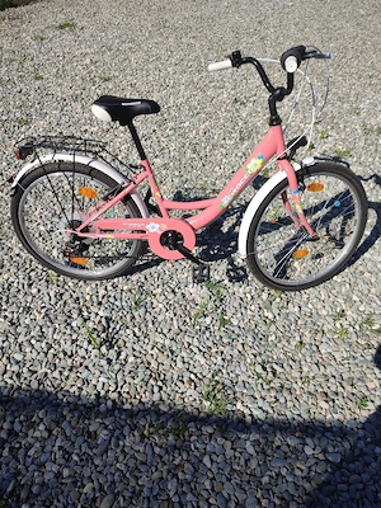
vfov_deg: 71.6
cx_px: 190
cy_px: 254
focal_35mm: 24
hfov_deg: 56.8
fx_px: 352
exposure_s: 1/909
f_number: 1.89
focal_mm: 5.89
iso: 50
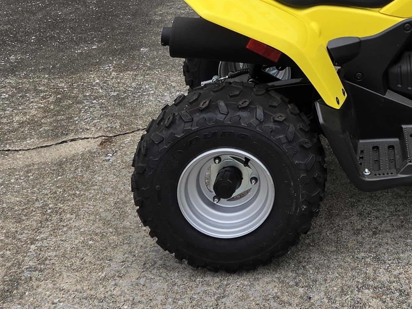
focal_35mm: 74
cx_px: 380
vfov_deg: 18.3
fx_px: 881
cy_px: -112
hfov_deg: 25.4
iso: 80
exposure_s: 1/2730
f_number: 1.8
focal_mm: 5.4
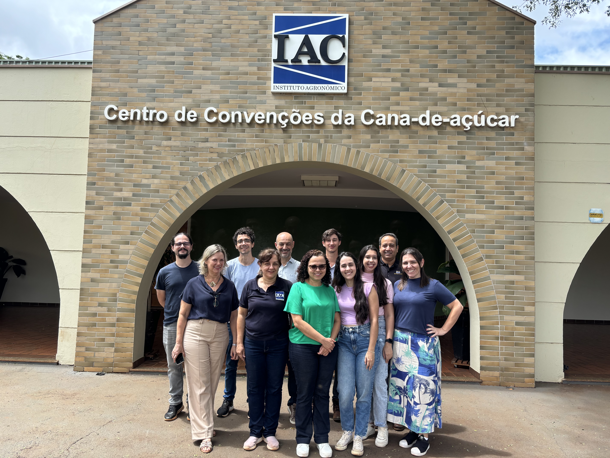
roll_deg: -1.6
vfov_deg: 53.1
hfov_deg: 67.3
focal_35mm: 26
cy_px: 229
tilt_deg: +3.3
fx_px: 458
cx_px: 305
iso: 50
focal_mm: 5.96
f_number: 1.6
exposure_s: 1/662
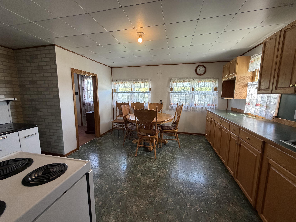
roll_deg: +0.1
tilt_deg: -8.3
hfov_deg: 102.1
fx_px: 120
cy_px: 111
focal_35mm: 14
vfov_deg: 85.7
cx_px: 148
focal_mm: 2.22
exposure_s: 1/121
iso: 200
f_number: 2.2
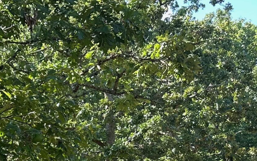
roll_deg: -1.0
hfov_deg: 20.0
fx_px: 637
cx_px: -117
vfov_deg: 13.3
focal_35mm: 91
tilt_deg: -0.4
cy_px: 265
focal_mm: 6.86
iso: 80
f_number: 1.78
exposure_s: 1/268
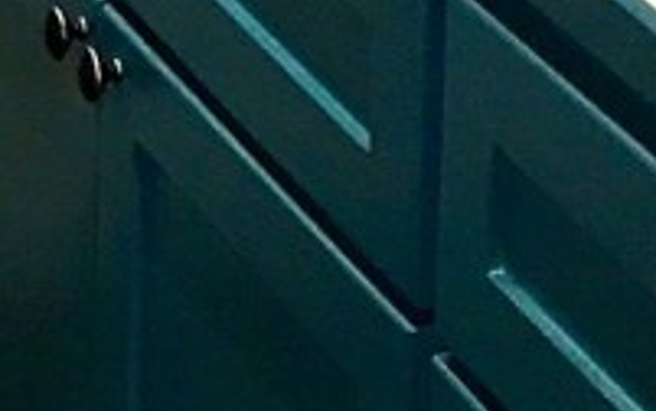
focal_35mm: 227
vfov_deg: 5.2
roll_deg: -0.8
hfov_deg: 9.1
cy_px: -1233
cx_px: -78
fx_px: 4062
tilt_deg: -3.4
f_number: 1.8
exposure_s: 1/20
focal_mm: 3.99
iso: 40
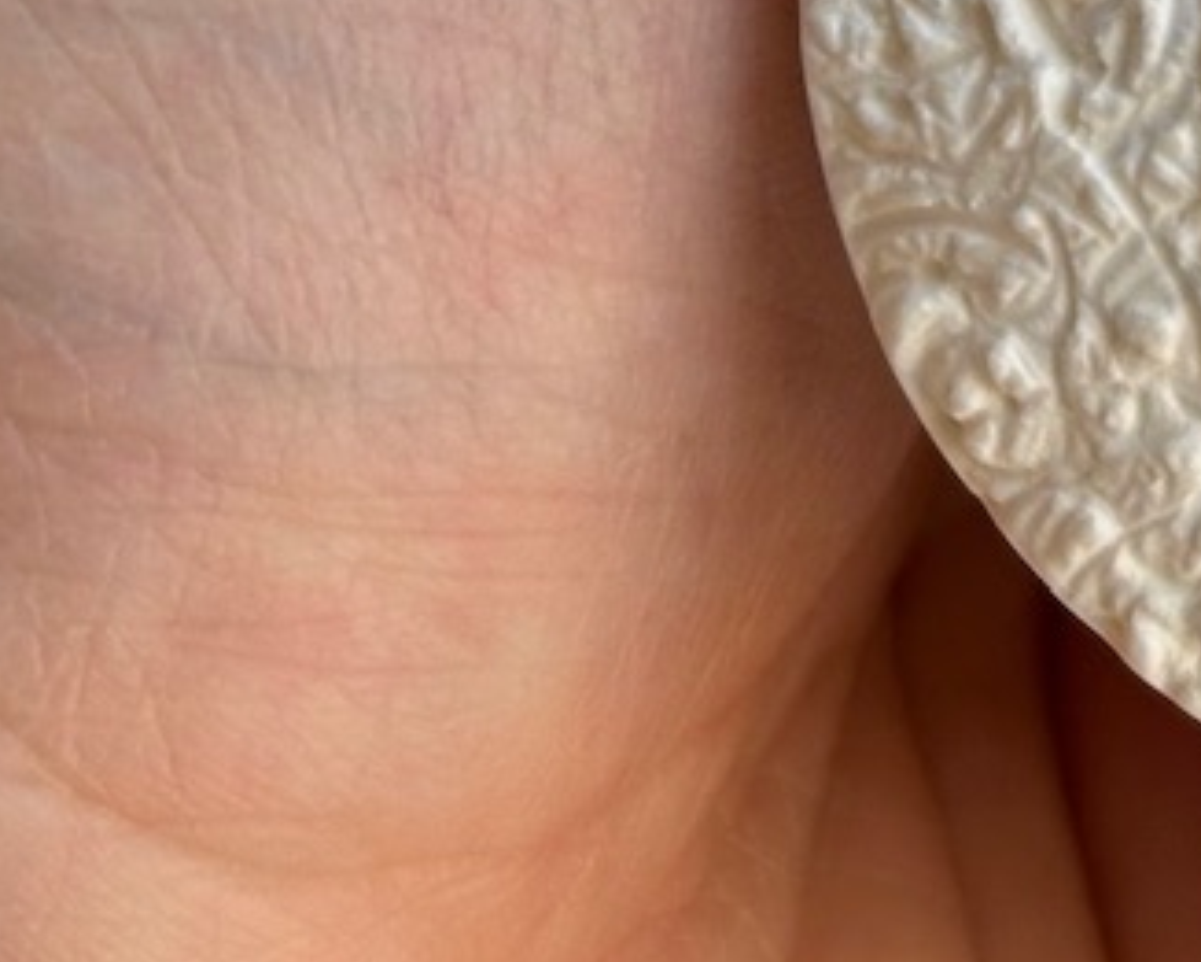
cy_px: -623
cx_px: 2140
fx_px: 6542
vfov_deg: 8.2
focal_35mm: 184
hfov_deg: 9.9
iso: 64
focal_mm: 6.86
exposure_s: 1/541
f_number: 1.78
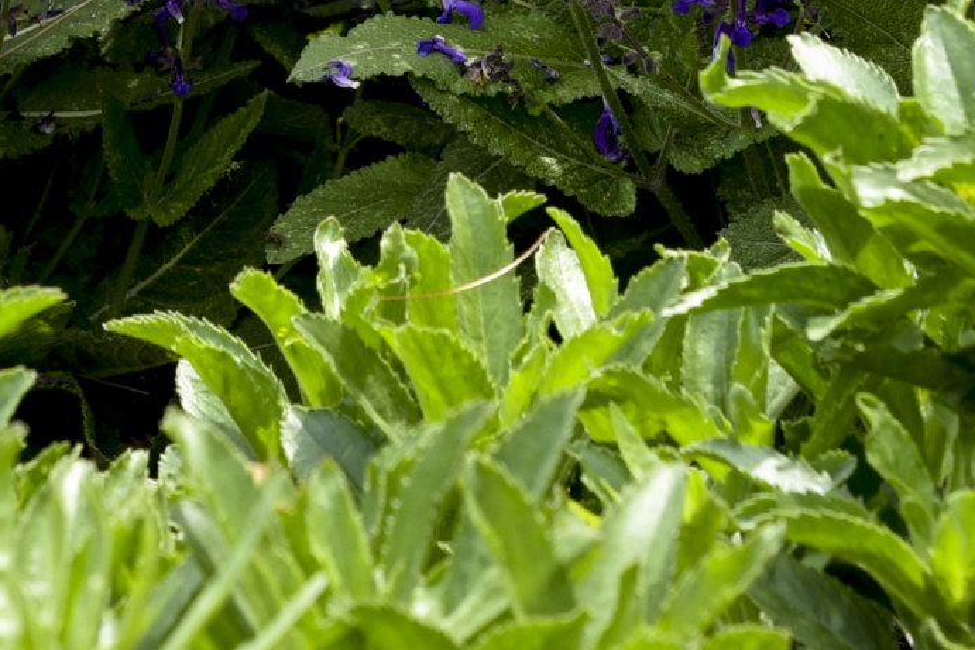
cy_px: -548
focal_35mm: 289
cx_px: 44
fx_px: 7828
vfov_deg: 4.7
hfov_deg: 7.1
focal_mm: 78
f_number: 8
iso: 360
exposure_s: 1/250
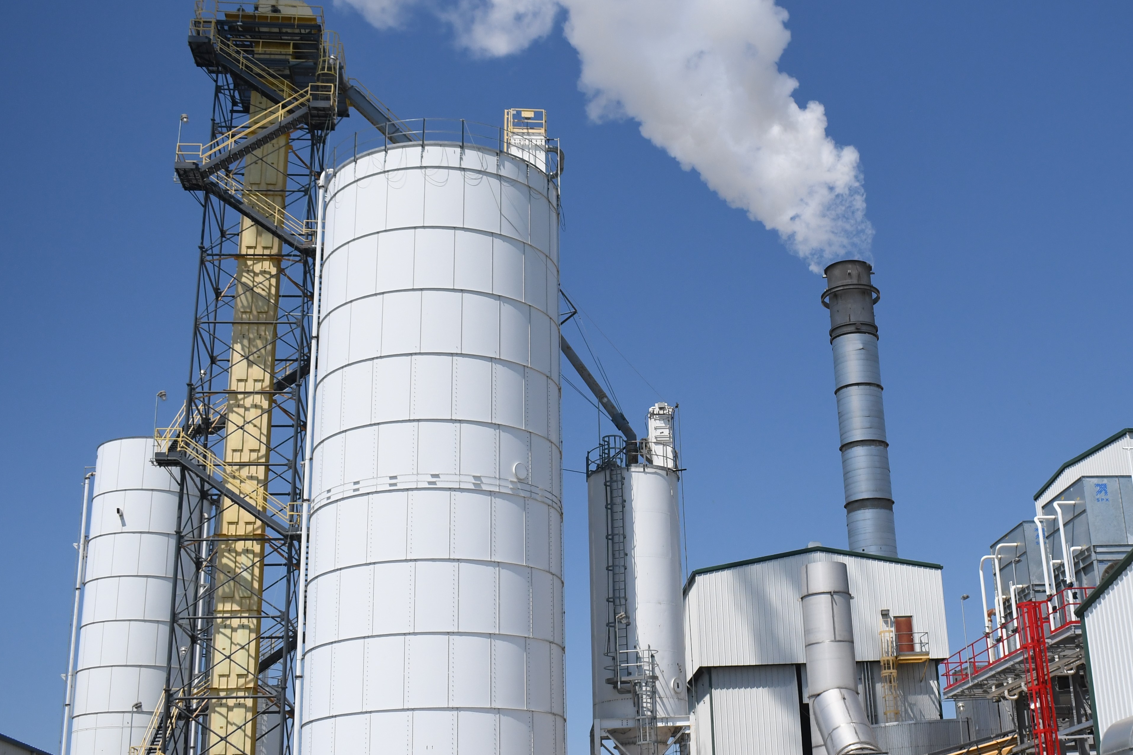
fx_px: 1322
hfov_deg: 46.0
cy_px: 340
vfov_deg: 31.9
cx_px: 714
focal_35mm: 42
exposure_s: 1/8000
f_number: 5
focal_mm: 21
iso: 500
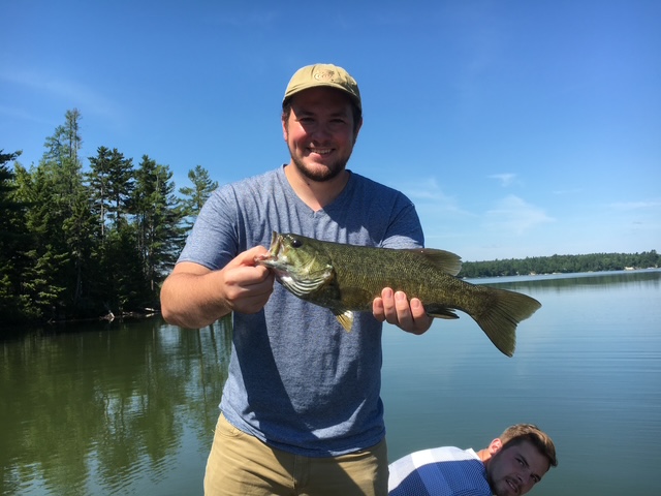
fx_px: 554
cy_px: 248
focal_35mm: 29
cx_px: 330
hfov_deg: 61.7
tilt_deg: +5.3
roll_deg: +3.6
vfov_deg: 48.2
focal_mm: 4.15
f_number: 2.2
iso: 25
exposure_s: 1/1054
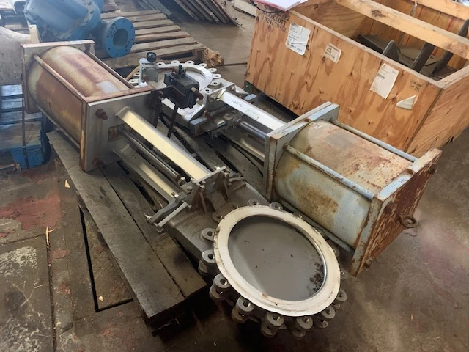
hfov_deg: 67.3
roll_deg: -9.0
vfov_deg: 53.1
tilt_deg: -40.0
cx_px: 234
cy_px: 176
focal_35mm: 26
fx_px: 352
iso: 500
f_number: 1.8
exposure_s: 1/30
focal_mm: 4.25
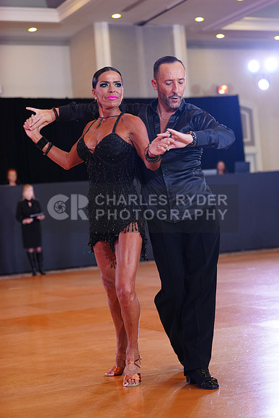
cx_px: 140
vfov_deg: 28.8
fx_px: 813
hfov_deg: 19.5
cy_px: 209
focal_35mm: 70
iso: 1000
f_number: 3.2
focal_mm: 70
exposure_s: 1/200
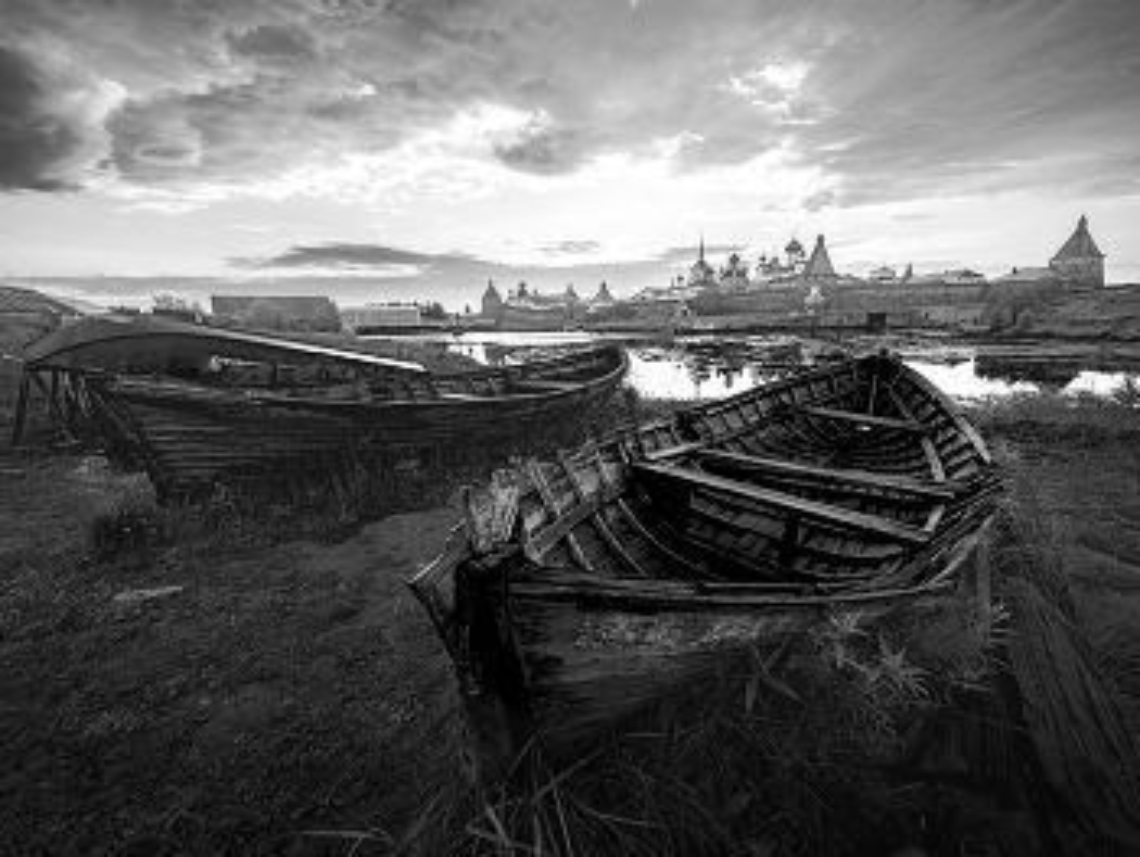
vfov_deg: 85.7
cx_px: 570
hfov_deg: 102.0
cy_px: 428
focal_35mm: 14
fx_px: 461
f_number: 5
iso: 200
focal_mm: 7
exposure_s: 1/125
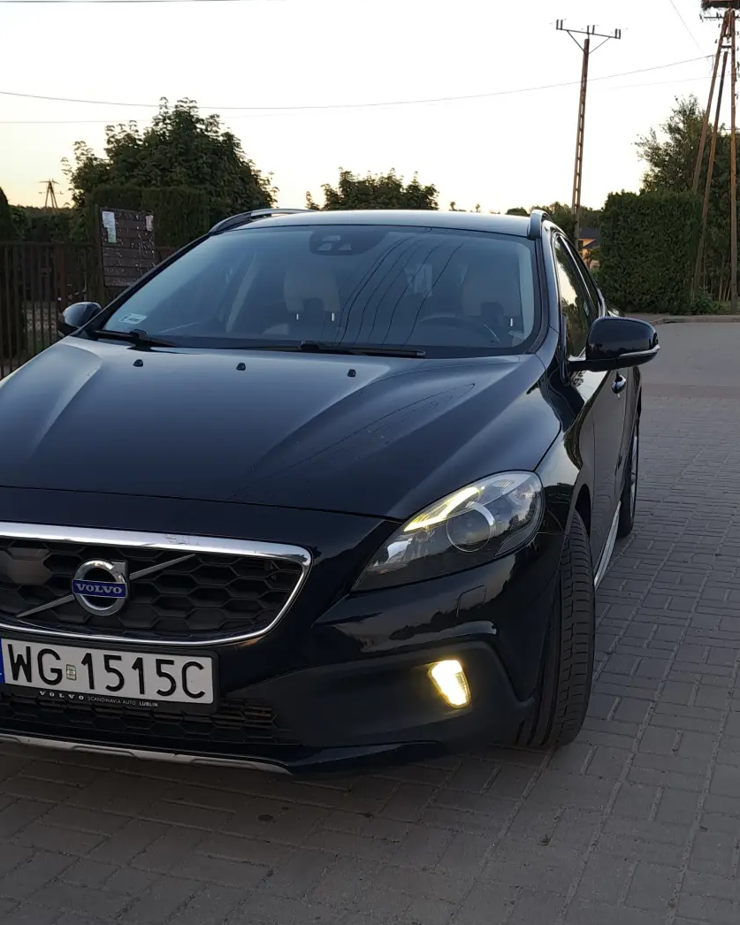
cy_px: 553
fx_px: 1177
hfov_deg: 34.9
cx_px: 394
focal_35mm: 43
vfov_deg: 42.7
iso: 80
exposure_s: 1/50
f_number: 1.8
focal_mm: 4
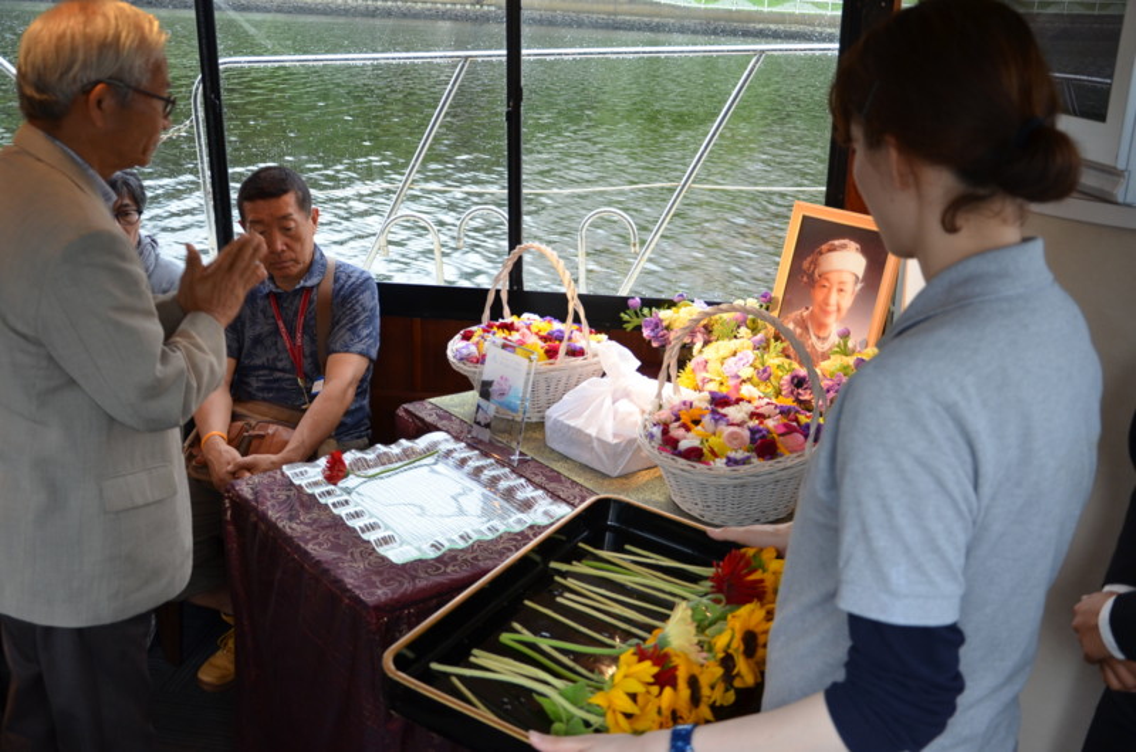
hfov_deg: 51.4
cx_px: 568
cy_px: 376
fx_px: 1181
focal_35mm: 38
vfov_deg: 35.3
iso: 400
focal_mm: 25
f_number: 5
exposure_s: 1/100
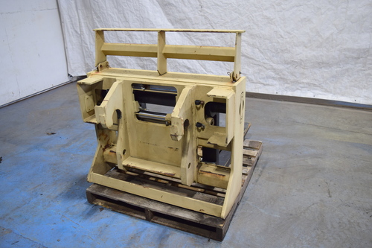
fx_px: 310
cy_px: 124
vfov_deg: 43.6
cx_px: 186
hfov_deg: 61.9
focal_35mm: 30
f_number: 4.5
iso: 400
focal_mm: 20
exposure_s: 1/80
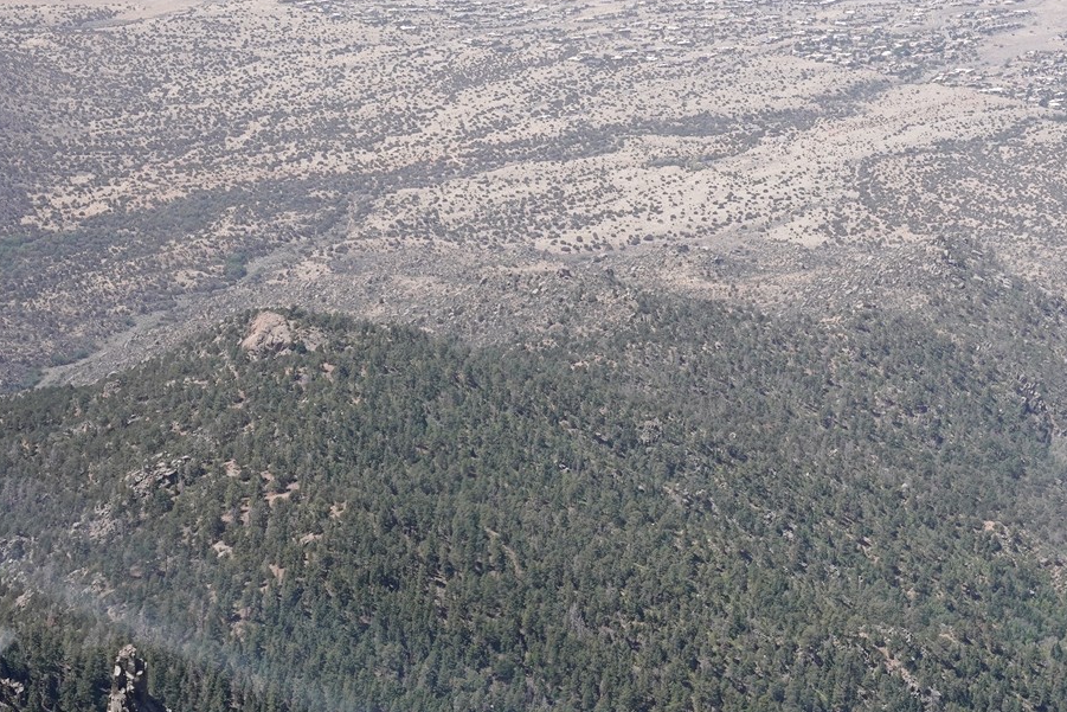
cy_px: 70
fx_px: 2697
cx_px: 420
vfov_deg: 14.9
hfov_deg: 22.3
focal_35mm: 91
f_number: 13
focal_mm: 41
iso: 640
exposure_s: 1/320
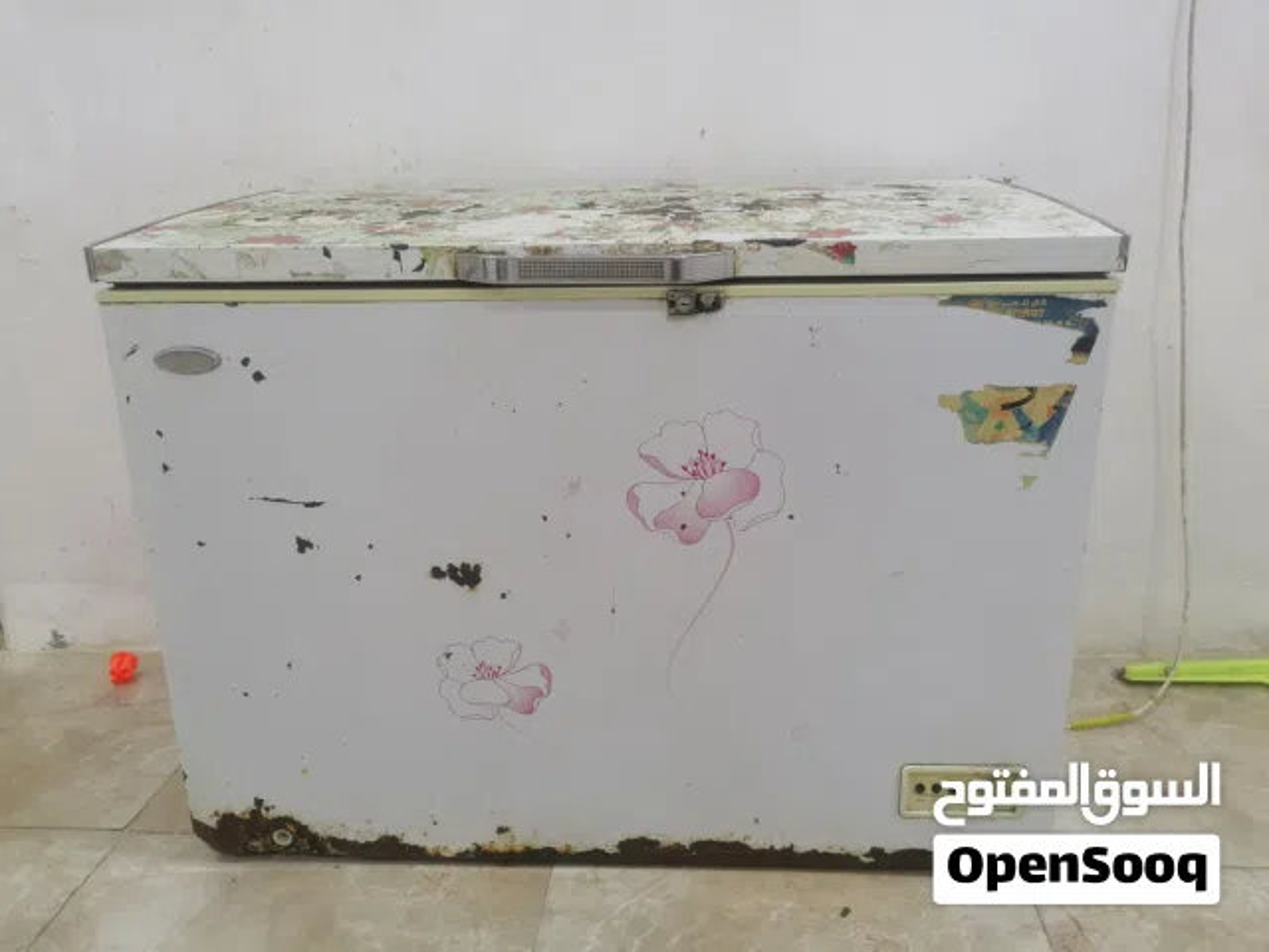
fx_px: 1136
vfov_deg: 45.4
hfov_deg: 58.4
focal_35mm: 31
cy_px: 476
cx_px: 634
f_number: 1.8
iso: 125
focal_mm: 5.3
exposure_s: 1/33.3
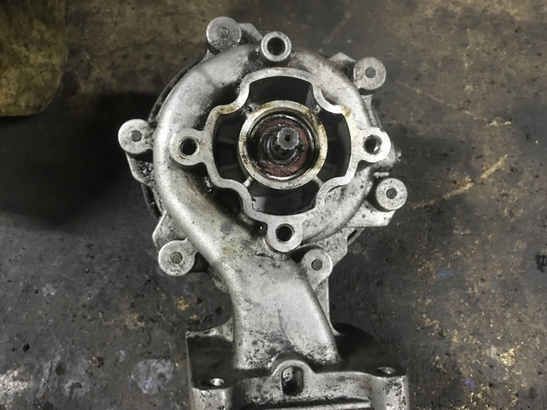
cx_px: 274
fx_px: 442
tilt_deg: -66.9
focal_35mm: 28
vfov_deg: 49.7
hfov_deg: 63.5
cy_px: 205
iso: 80
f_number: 1.8
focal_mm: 3.99
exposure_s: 1/6
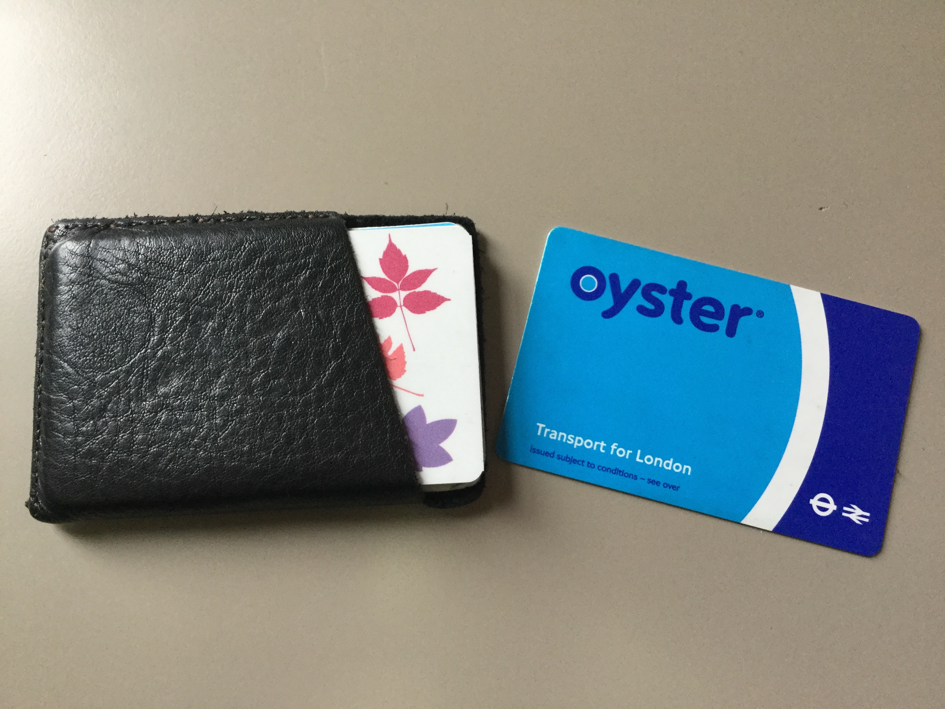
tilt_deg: -82.2
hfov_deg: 58.4
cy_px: 354
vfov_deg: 45.4
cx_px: 472
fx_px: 846
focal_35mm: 31
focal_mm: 3.3
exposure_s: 1/33
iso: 50
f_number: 2.4
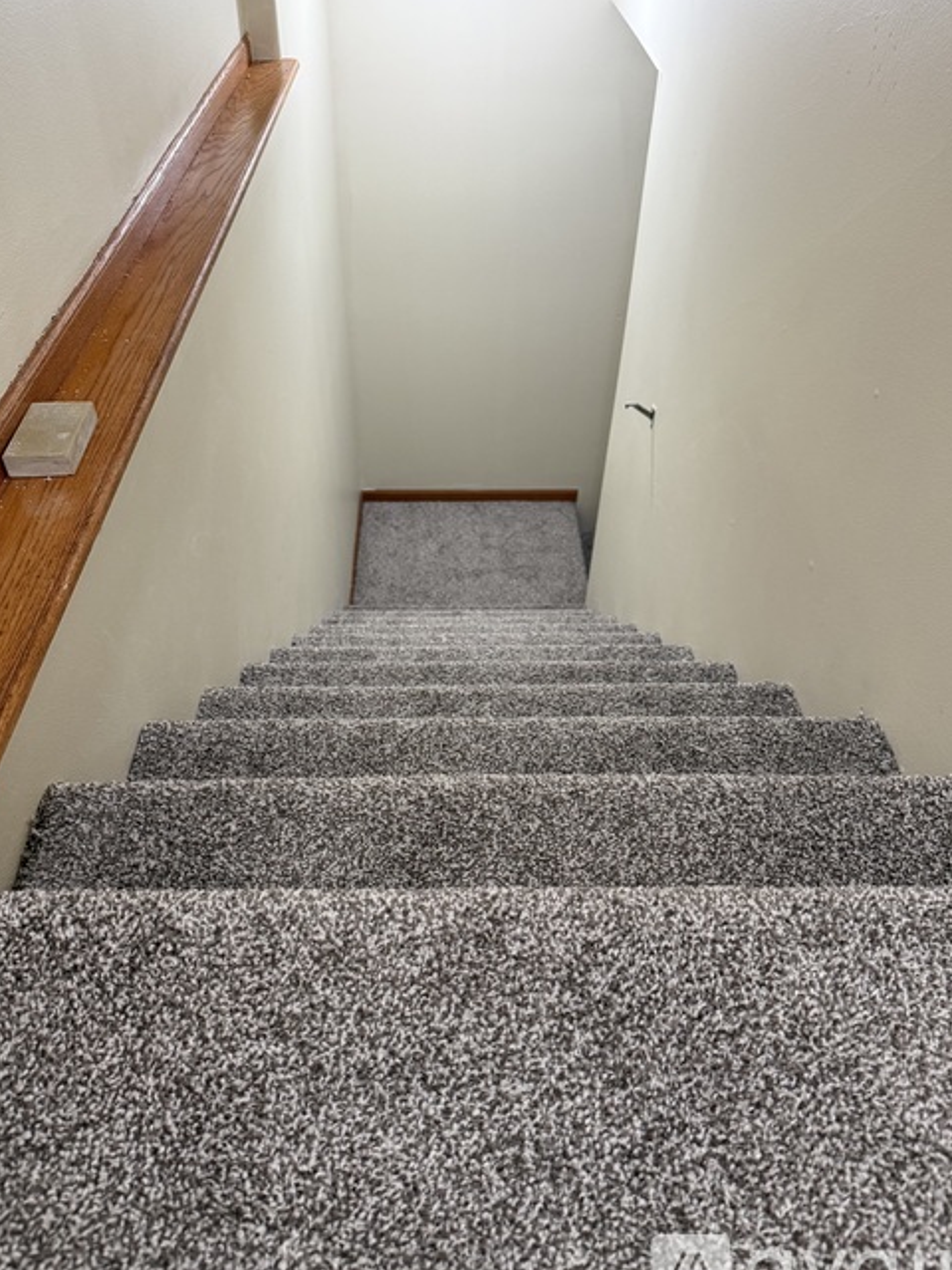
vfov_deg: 69.4
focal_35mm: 25
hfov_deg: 54.9
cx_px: 476
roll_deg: -2.8
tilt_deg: -44.0
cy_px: 652
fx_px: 917
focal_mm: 6.76
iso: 320
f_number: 1.78
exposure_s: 1/60
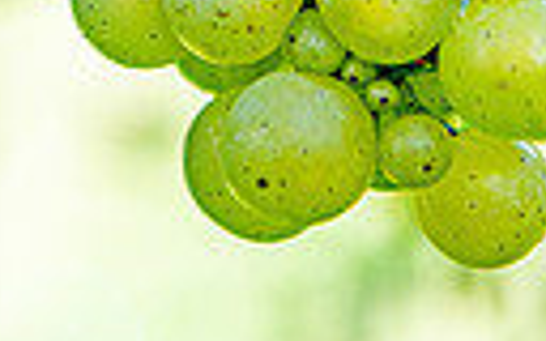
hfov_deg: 8.4
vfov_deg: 5.1
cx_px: 230
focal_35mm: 251
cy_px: -456
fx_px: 3735
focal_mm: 70
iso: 90
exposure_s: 1/500
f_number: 5
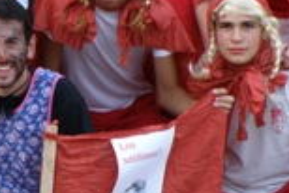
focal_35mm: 100
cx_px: 51
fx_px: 804
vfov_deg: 13.6
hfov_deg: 20.1
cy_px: 22
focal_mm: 6.64
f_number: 3.2
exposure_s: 1/25
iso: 125
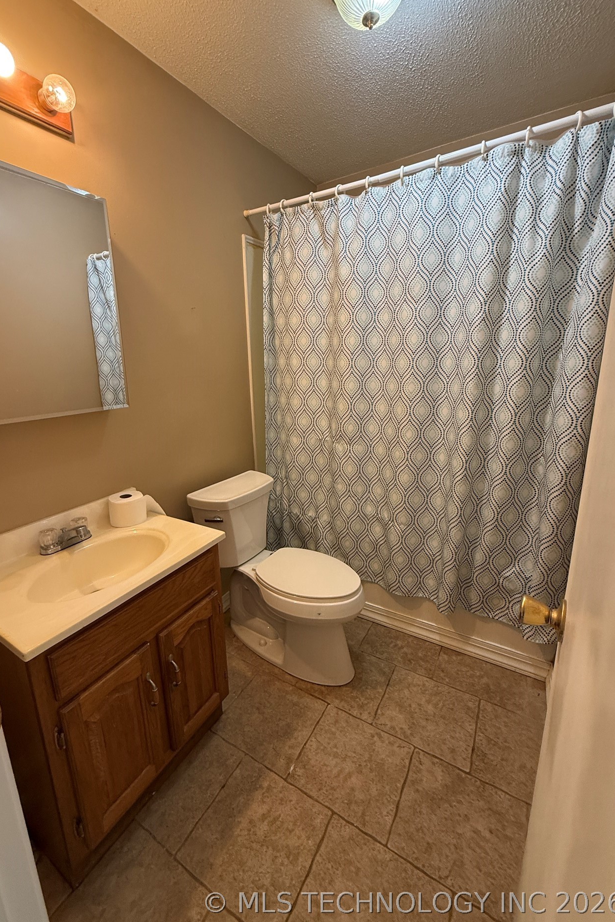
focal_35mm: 15
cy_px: 450
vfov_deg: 100.4
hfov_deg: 77.1
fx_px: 384
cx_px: 274
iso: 200
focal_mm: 2.22
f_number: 2.2
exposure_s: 1/60
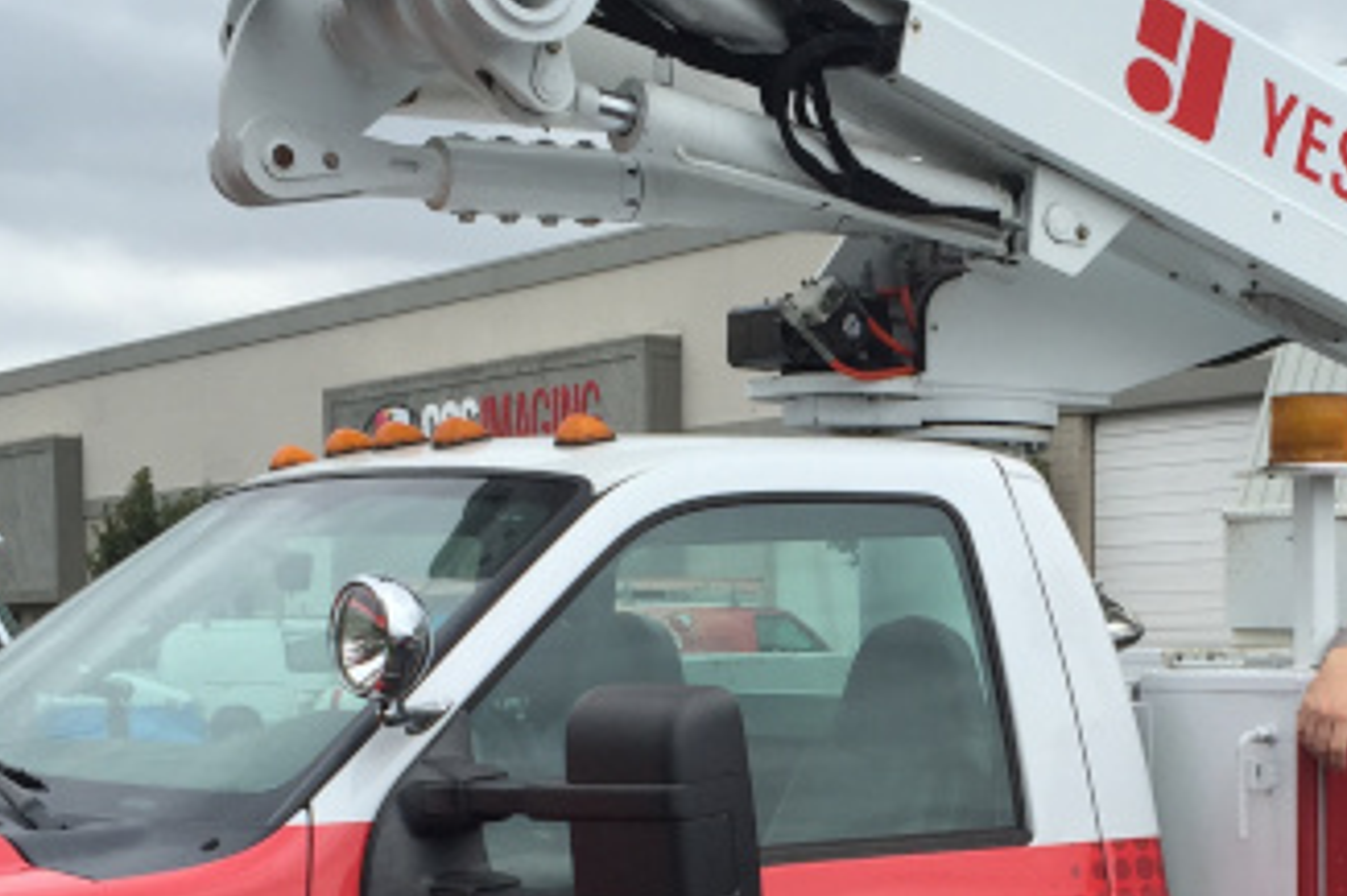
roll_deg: -0.1
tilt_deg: -4.5
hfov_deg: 26.9
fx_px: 2767
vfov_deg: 18.0
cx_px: 1070
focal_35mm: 74
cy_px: 863
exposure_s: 1/670
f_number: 2.2
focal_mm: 4.15
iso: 32
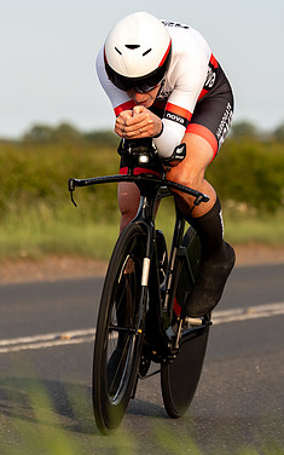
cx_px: 144
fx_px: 3616
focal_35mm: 292
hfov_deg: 4.5
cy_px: 128
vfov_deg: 7.2
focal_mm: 114
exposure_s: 1/1000
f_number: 3.2
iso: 100
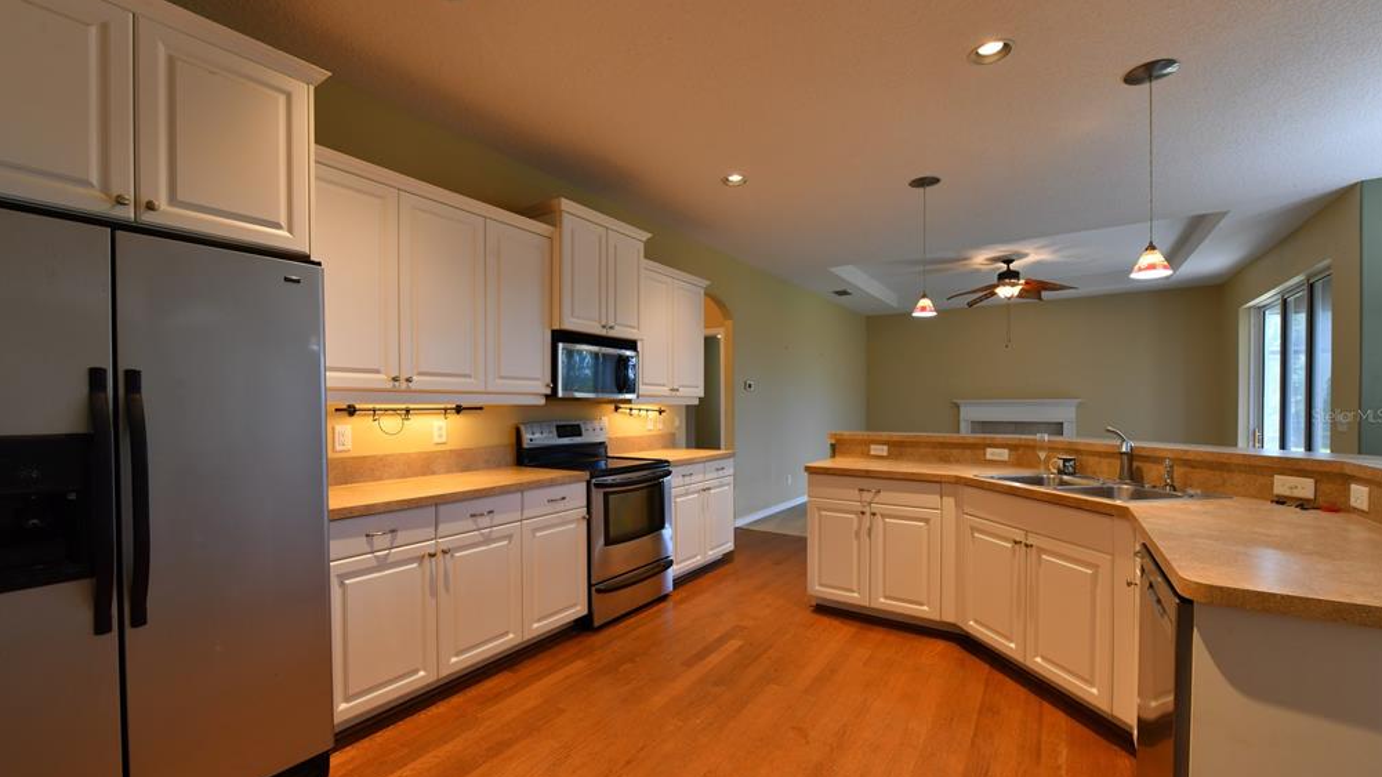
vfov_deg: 70.4
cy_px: 415
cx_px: 683
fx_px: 550
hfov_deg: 103.0
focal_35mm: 15
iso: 400
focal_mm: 14
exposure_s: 1/15
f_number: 9
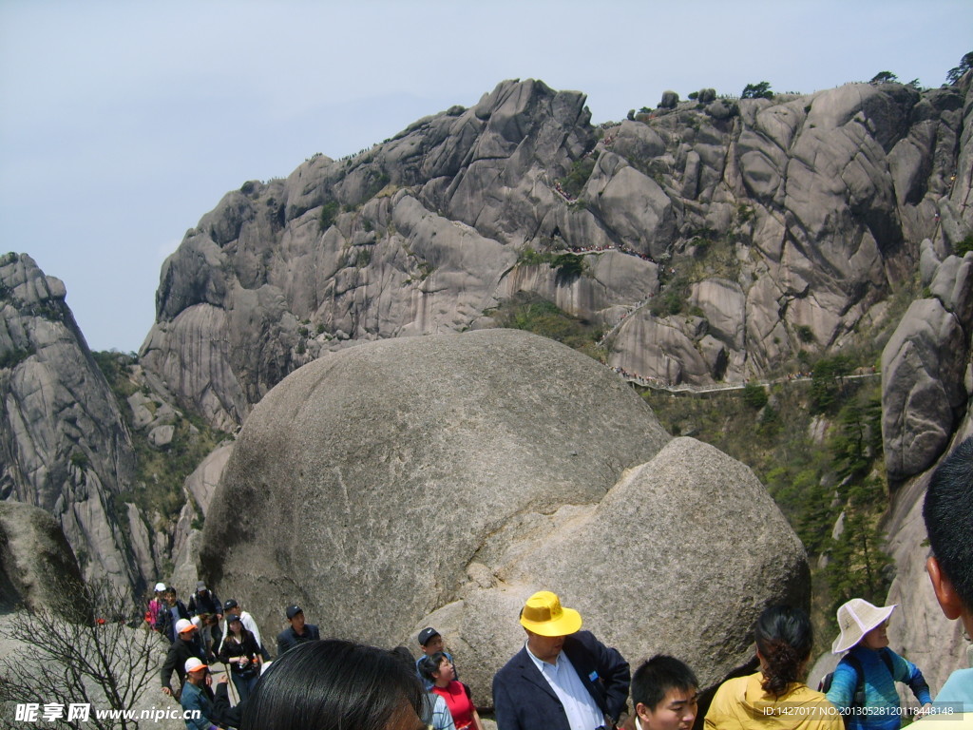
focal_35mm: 35
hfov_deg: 52.6
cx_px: 486
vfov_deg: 40.7
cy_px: 365
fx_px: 984
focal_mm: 5.8
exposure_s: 1/1000
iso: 50
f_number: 2.8
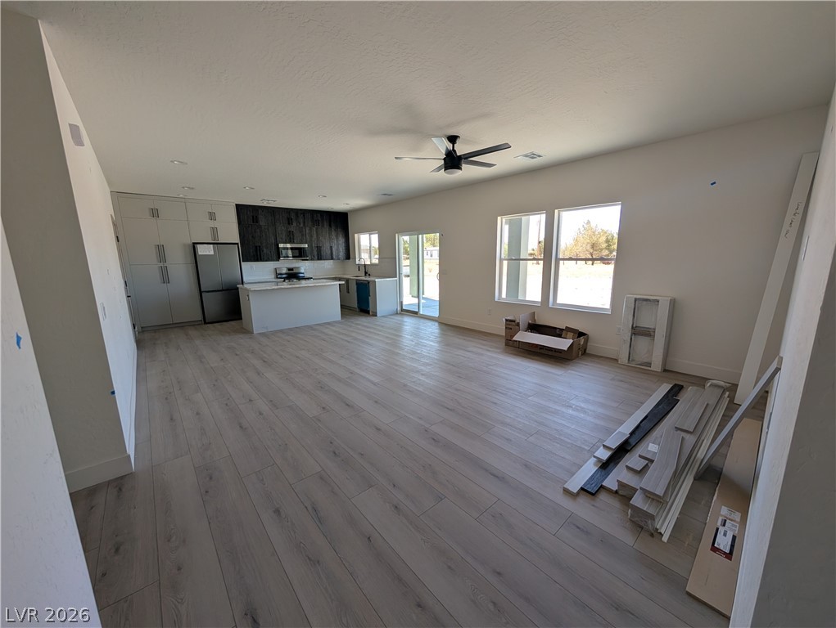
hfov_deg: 110.5
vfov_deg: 94.6
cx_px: 418
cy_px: 314
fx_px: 290
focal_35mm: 12
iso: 72
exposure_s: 1/368
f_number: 1.7
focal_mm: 2.02
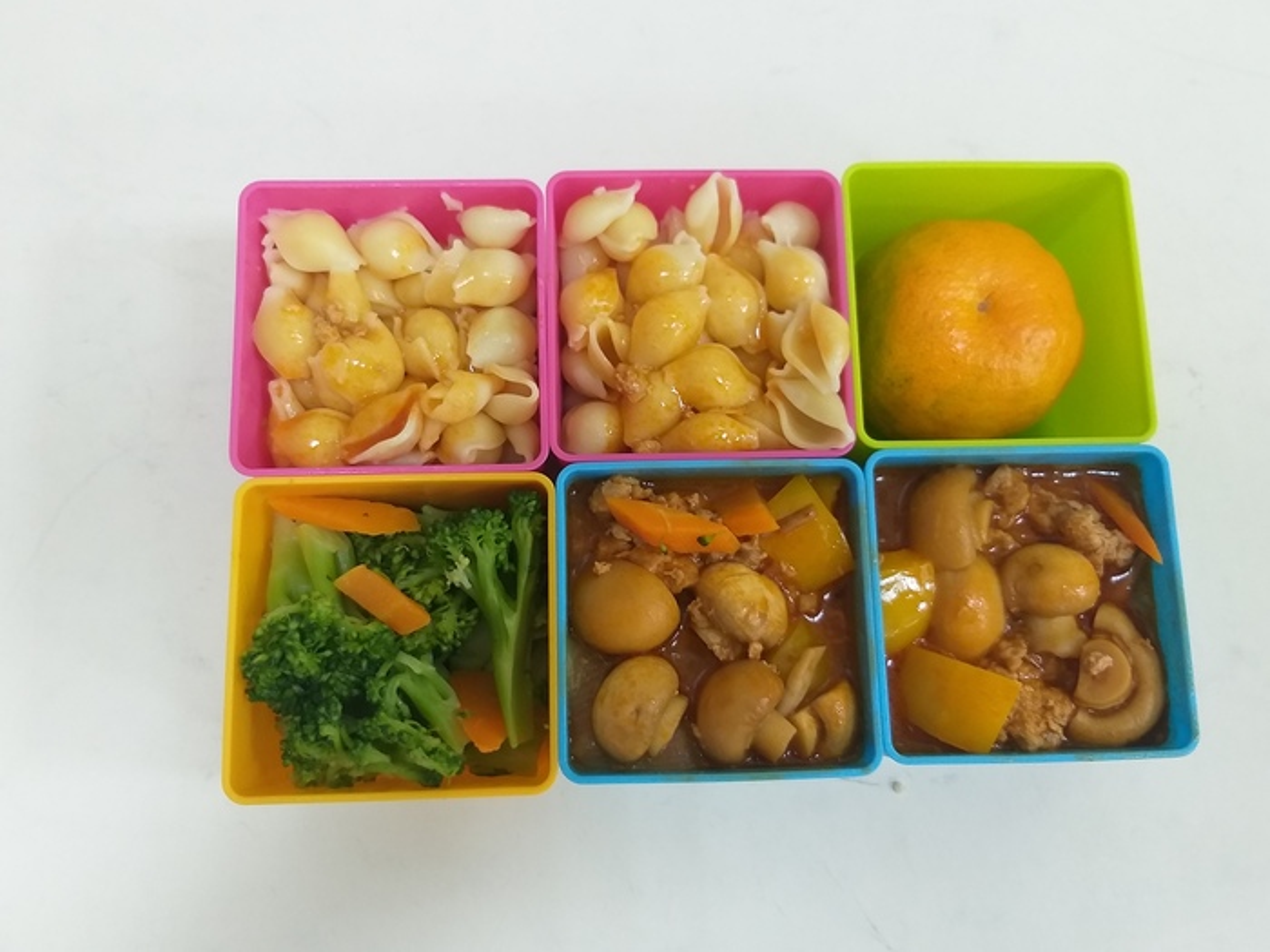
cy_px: 476
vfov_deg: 53.1
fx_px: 954
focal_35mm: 26
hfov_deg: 67.3
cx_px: 635
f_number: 1.7
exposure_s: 1/60
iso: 160
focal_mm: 3.93
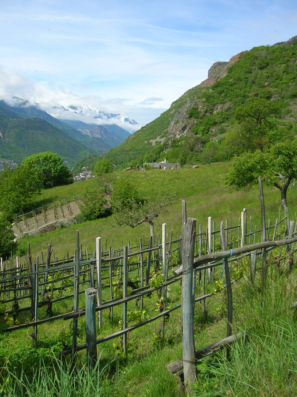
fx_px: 390
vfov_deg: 54.0
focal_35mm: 34
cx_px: 148
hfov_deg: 41.7
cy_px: 198
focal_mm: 5.7
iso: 50
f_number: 4.9
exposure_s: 1/448
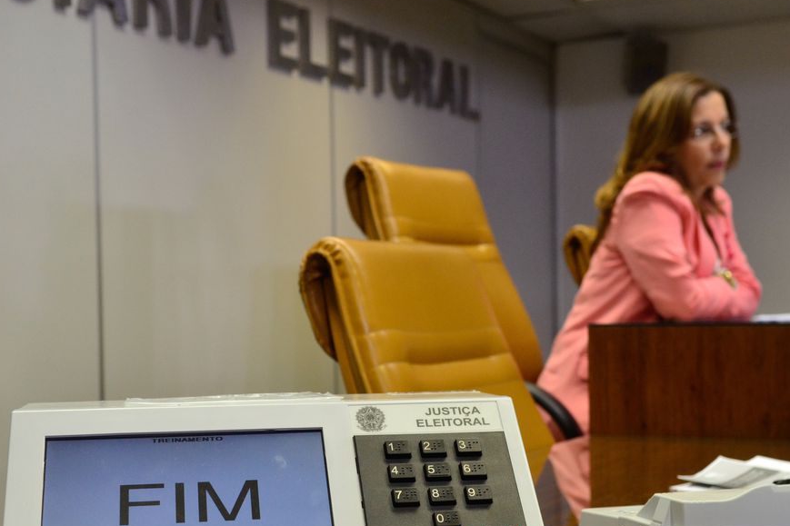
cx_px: 409
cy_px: 332
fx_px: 1382
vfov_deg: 21.5
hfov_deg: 31.9
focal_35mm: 63
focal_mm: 32
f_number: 4
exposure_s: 1/200
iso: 1000
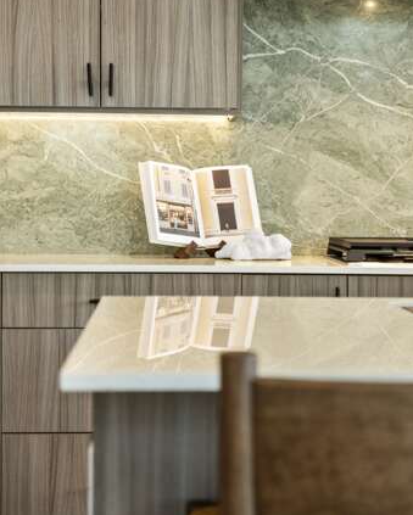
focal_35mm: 76
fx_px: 1160
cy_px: 239
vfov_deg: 25.0
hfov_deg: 20.2
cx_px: 206
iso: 640
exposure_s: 1/125
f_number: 3.2
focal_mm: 44.6
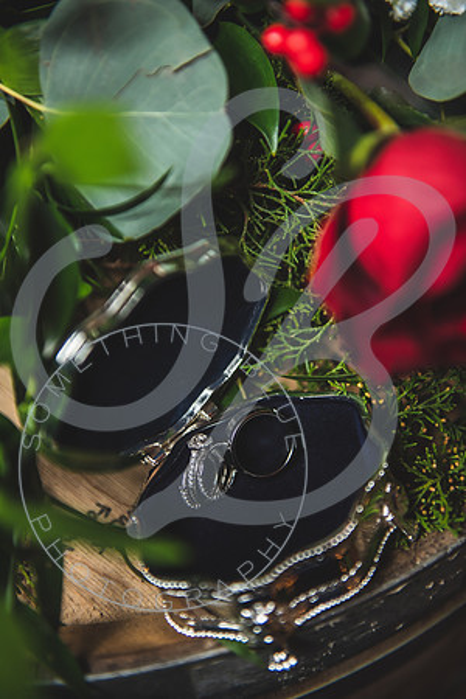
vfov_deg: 39.6
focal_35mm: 50
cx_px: 233
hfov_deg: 27.0
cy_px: 350
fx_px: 971
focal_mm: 50
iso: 500
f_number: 2.8
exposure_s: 1/125
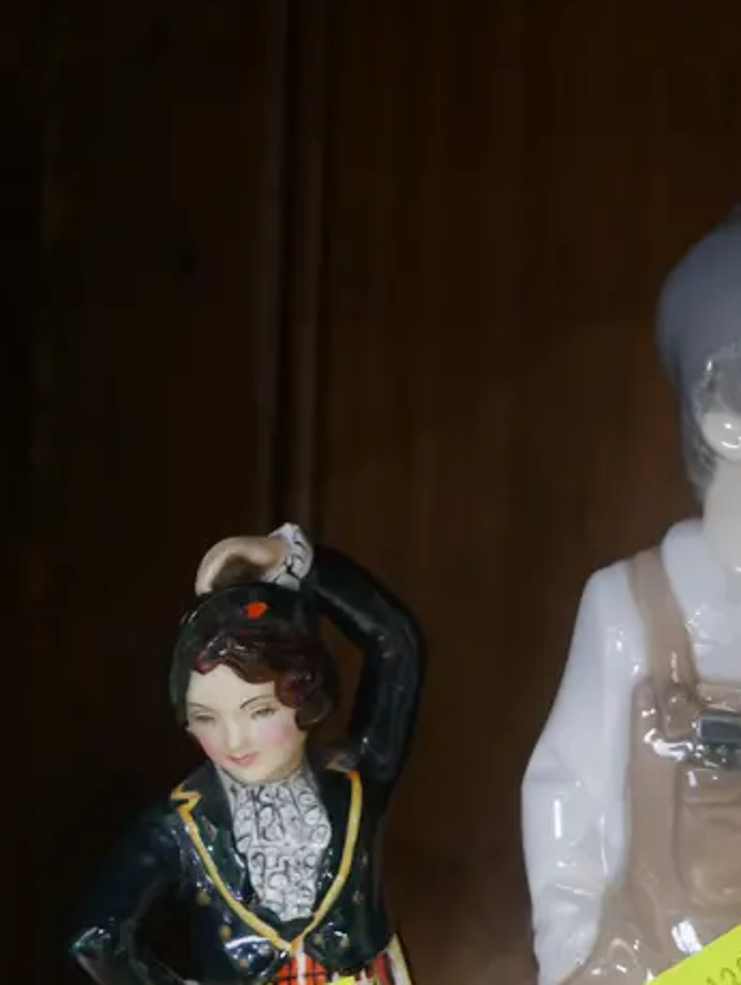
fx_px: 2536
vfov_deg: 21.6
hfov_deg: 16.4
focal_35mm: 89
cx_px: 652
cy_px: 822
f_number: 4.5
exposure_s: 1/60
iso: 1600
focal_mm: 20
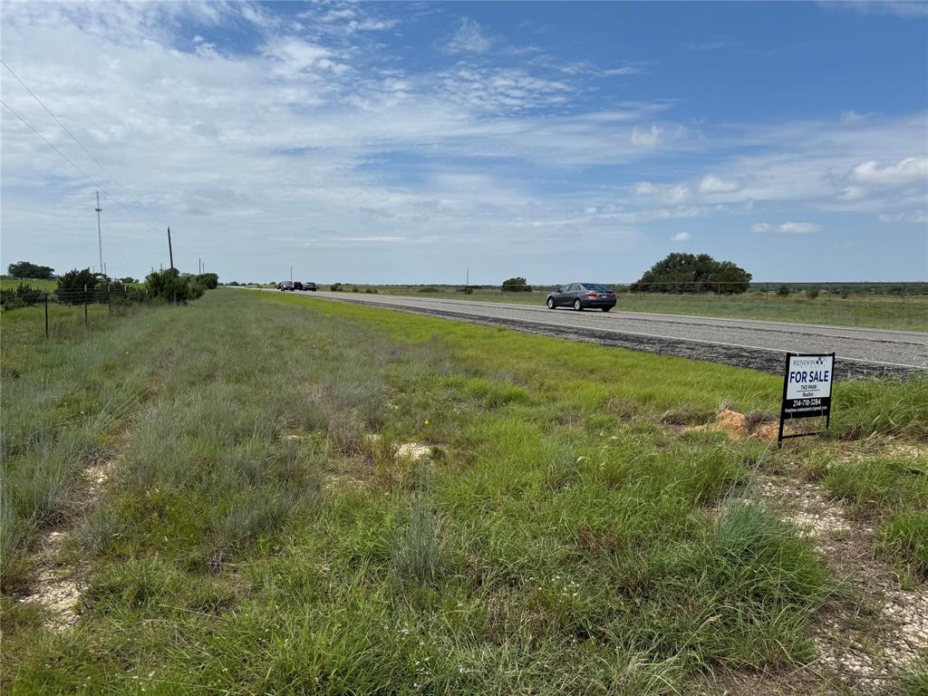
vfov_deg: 56.8
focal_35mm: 24
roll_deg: +0.1
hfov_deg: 71.6
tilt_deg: -6.3
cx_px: 464
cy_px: 348
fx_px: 643
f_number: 1.78
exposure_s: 1/7092
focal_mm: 6.76
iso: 80
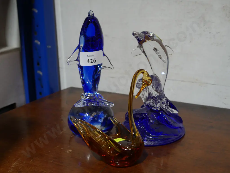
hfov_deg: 36.8
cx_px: 115
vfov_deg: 28.1
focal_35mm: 52
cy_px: 86
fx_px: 346
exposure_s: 1/60
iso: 500
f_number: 5.3
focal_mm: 26
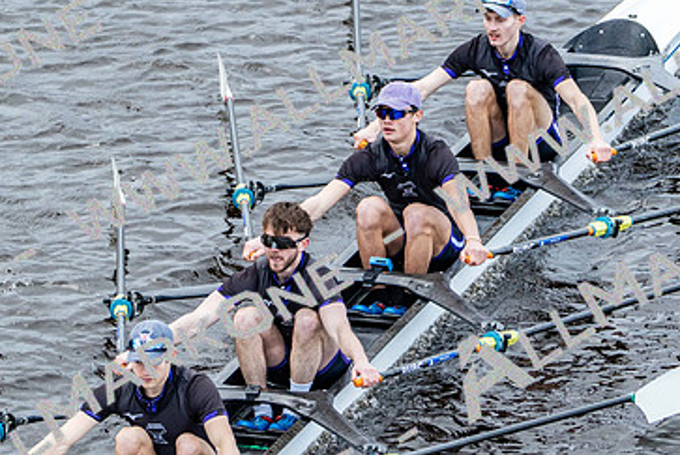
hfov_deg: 4.7
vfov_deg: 3.1
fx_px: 8359
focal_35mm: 442
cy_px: 246
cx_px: 298
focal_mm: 277
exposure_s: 1/1250
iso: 1600
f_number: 5.6
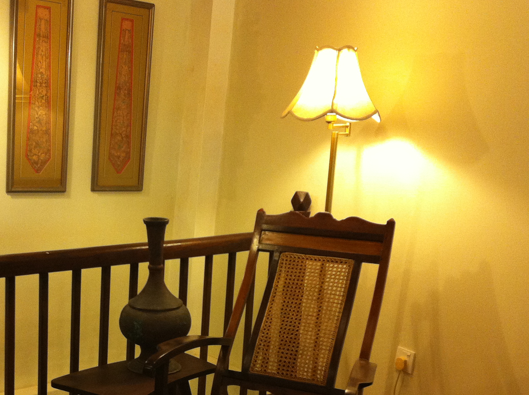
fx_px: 885
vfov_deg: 24.9
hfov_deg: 33.0
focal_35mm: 58
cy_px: 294
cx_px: 173
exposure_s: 1/15
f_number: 2.8
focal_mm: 3.85
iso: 200
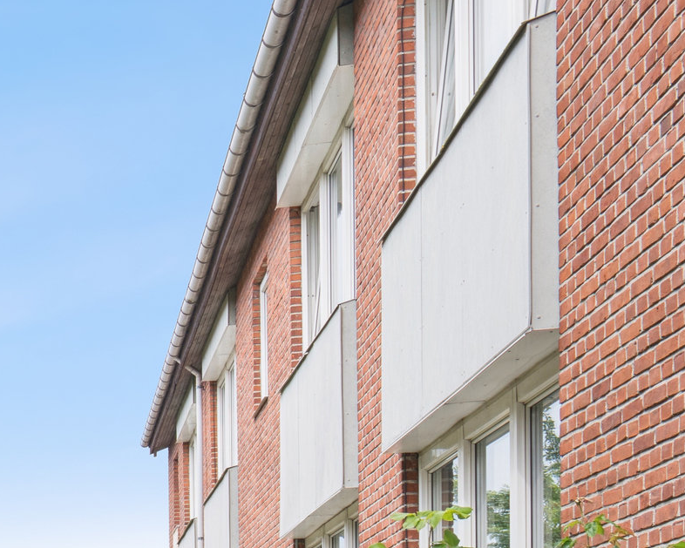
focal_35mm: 86
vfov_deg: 17.0
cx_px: -489
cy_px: 675
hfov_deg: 18.3
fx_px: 1744
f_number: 9
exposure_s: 1/80
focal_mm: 24
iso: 160
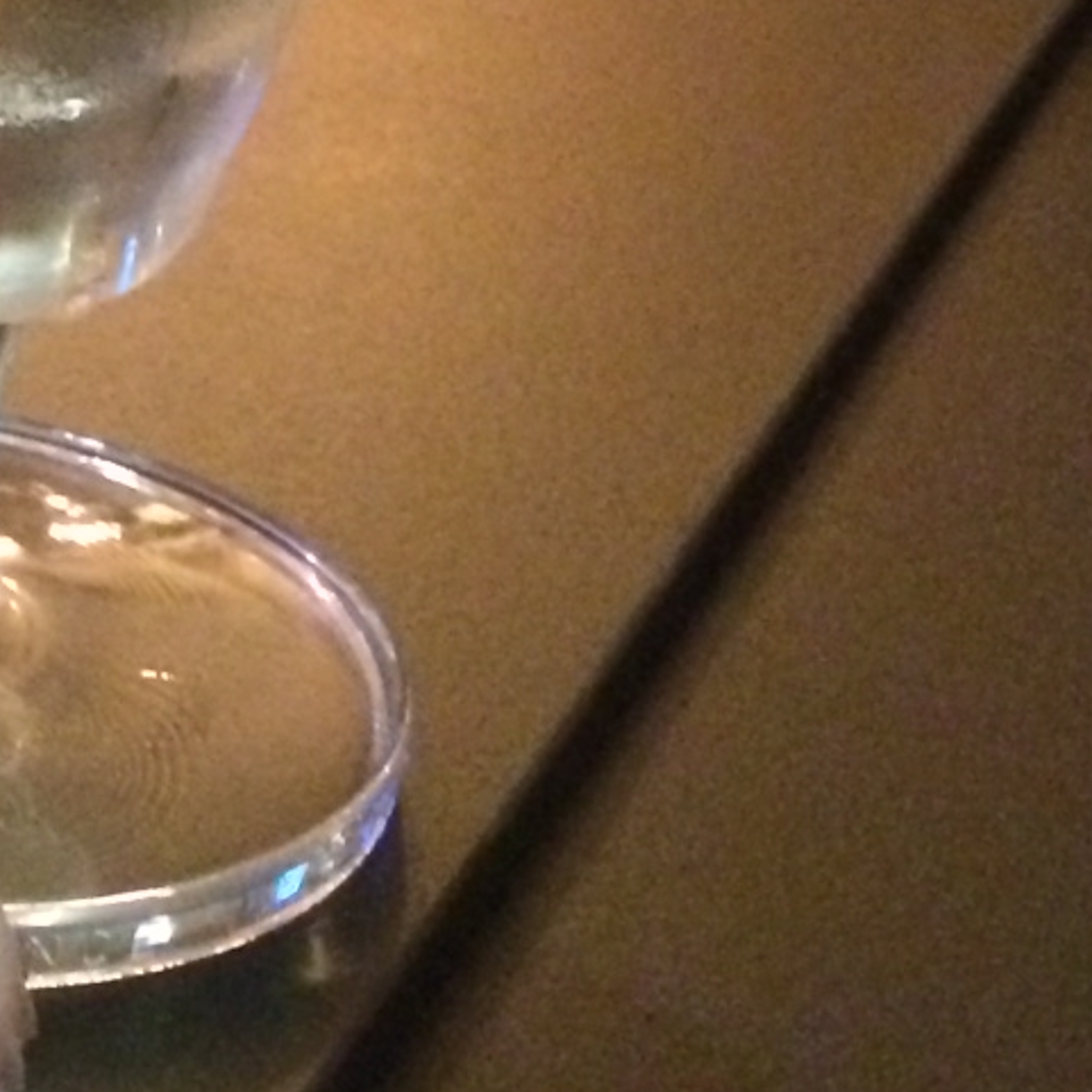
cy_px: -658
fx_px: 4033
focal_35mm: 113
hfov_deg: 14.3
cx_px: -604
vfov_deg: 14.2
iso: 800
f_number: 2.2
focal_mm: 4.12
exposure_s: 1/15
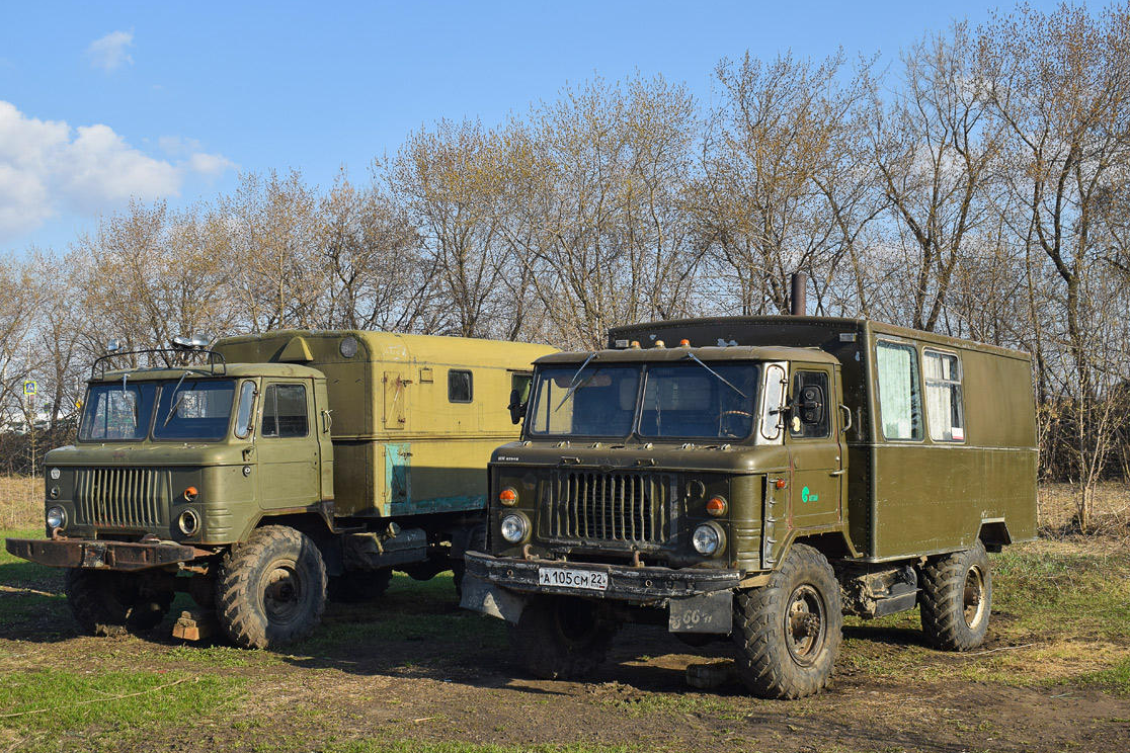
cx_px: 526
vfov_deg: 30.8
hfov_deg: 44.9
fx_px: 1366
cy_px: 386
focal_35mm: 44
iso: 200
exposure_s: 1/640
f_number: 6.3
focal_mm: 27
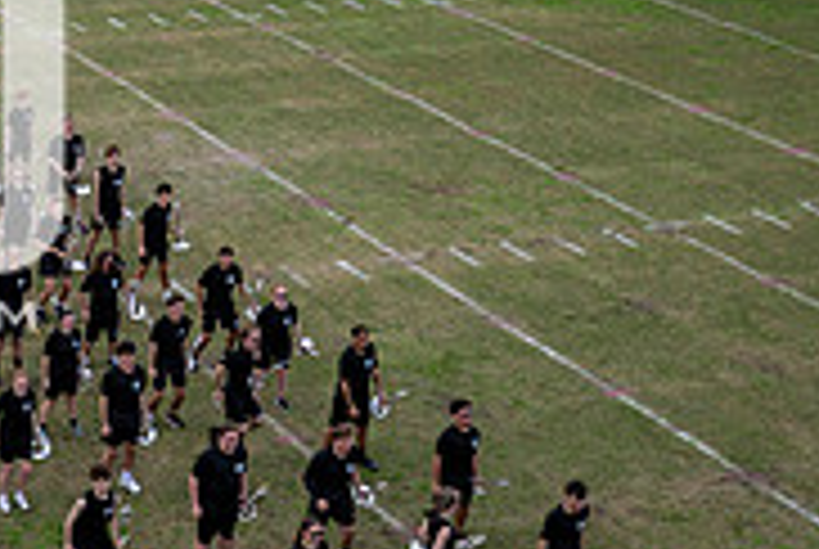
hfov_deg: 20.6
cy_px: 155
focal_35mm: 89
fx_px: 2028
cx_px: -274
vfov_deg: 15.4
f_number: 2.8
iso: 125
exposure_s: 1/1250
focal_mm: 28
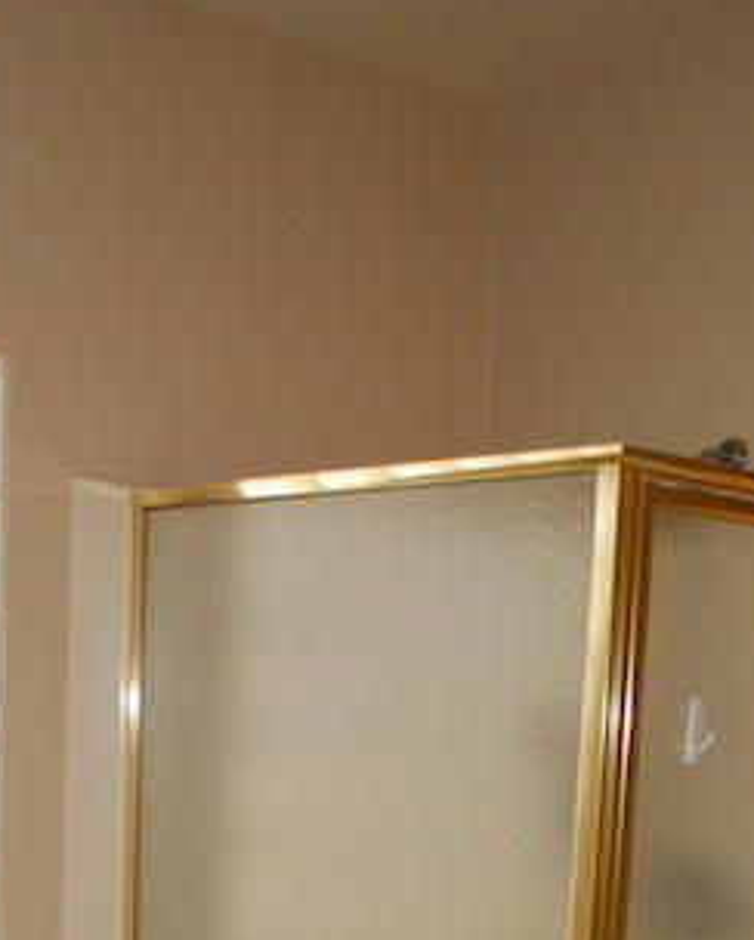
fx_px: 1782
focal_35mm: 64
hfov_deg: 23.7
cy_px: 1027
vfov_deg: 27.2
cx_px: 210
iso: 200
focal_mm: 18
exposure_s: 1/125
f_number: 3.5
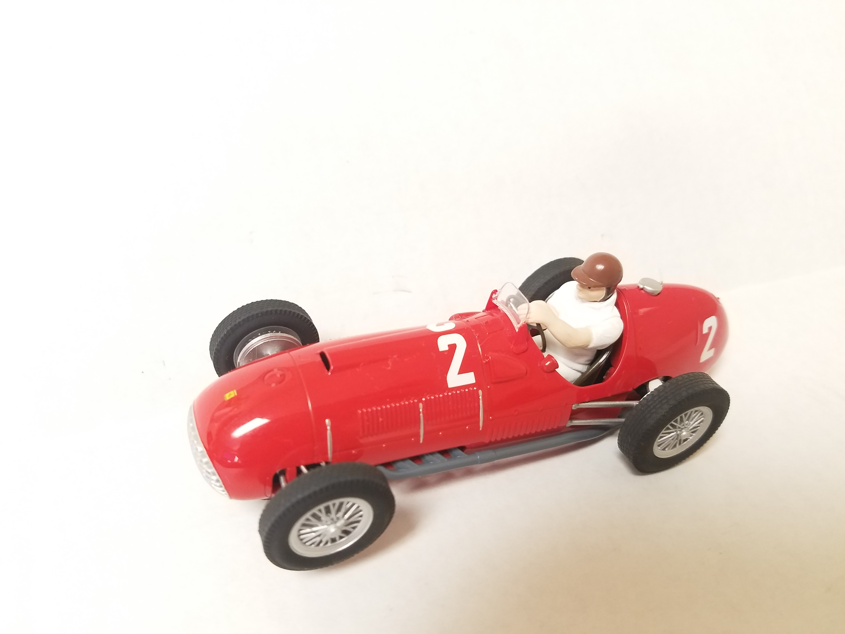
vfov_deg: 53.1
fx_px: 635
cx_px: 422
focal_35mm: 26
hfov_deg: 67.3
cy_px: 317
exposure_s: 1/60
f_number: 1.7
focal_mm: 4.2
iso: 320
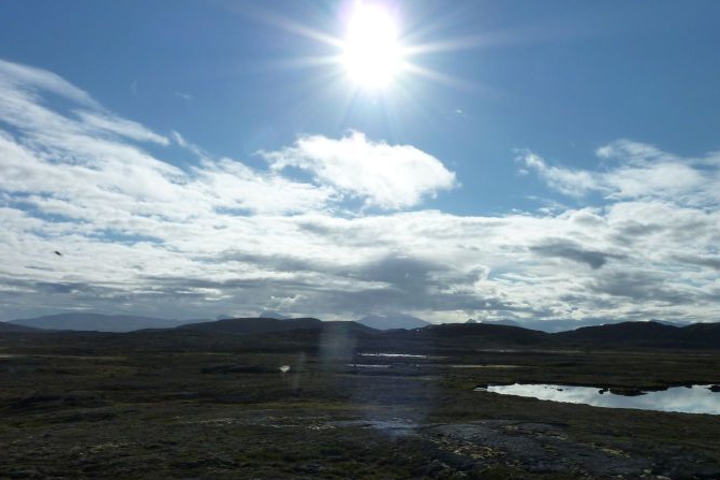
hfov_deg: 60.2
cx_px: 387
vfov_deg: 42.0
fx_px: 620
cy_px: 300
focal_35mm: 31
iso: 125
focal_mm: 4.1
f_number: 6.3
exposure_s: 1/1000
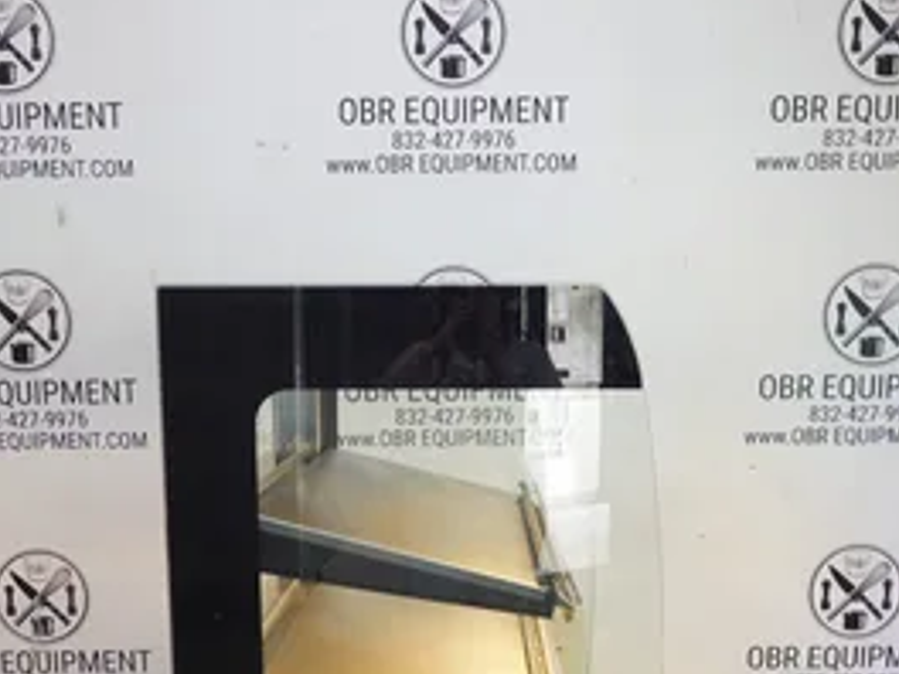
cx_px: 451
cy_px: 596
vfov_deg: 27.6
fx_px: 1325
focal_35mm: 51
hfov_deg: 37.5
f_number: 4
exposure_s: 1/6
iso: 100
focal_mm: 13.03
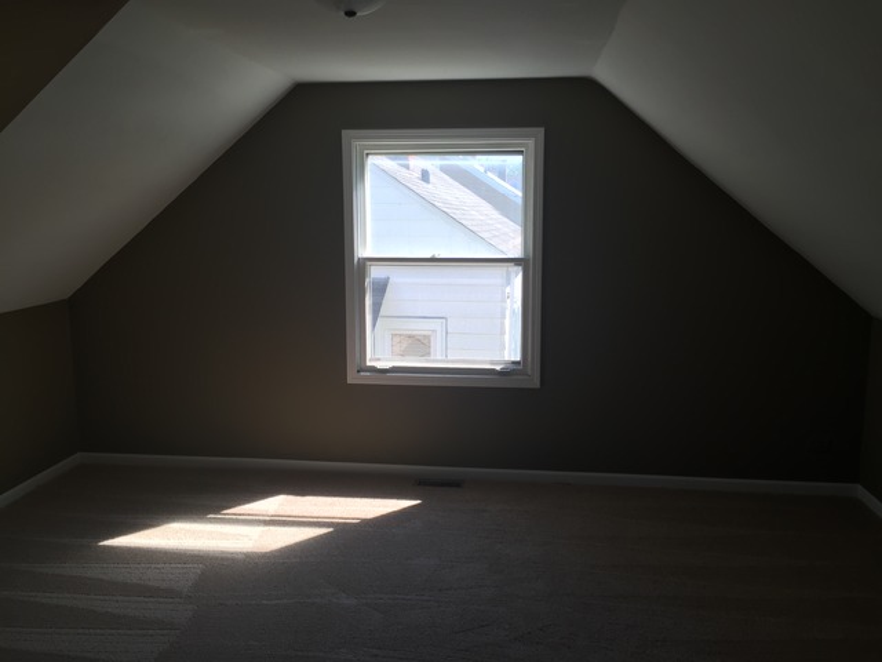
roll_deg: -0.6
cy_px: 331
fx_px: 739
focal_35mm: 29
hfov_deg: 61.7
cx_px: 441
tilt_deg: -8.1
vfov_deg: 48.2
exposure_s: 1/165
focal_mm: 4.15
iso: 32
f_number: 2.2
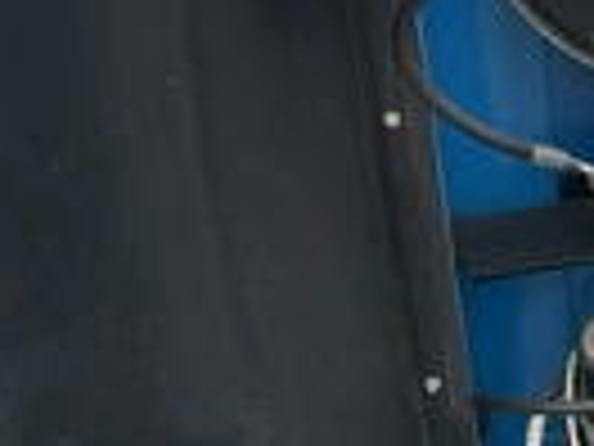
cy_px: 162
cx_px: 778
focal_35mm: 88
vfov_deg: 16.8
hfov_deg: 20.3
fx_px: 1510
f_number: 1.8
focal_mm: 3
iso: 25
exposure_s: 1/403
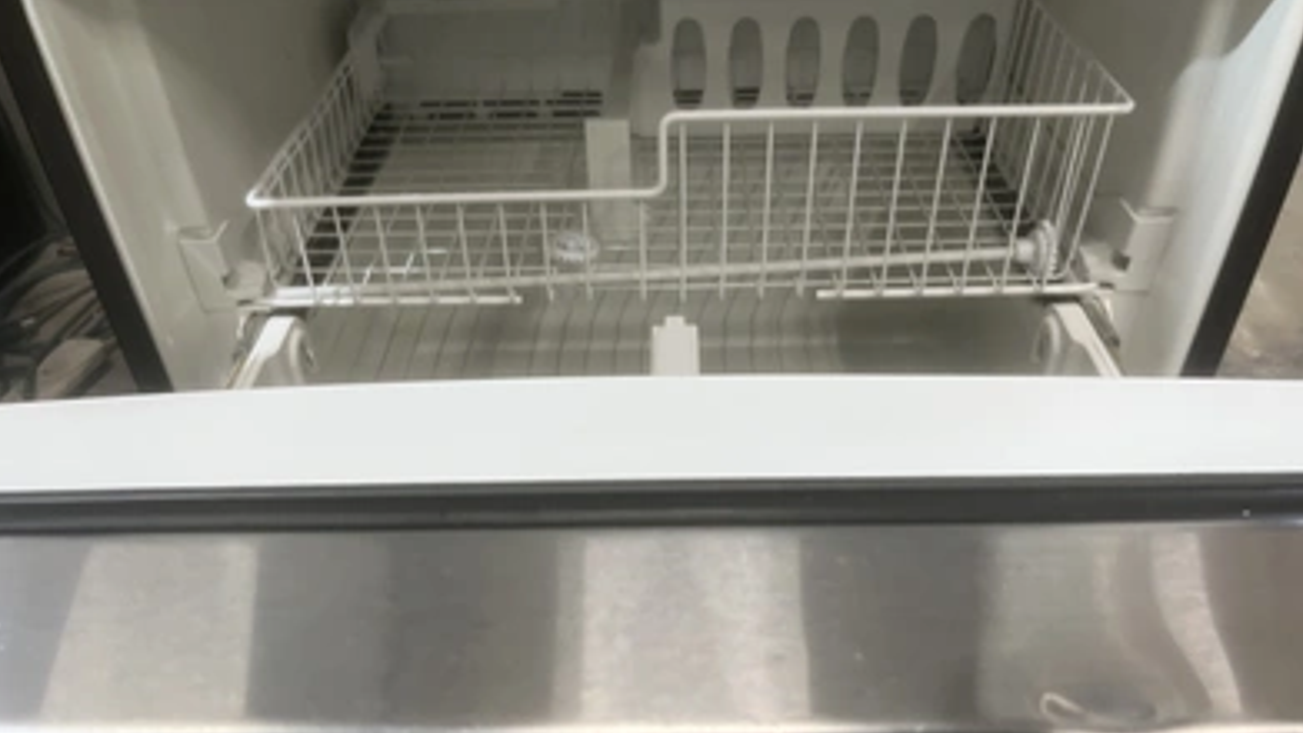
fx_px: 1002
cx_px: 640
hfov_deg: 66.1
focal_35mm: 29
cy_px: 386
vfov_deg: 40.2
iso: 100
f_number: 1.6
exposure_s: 1/60
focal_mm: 5.1
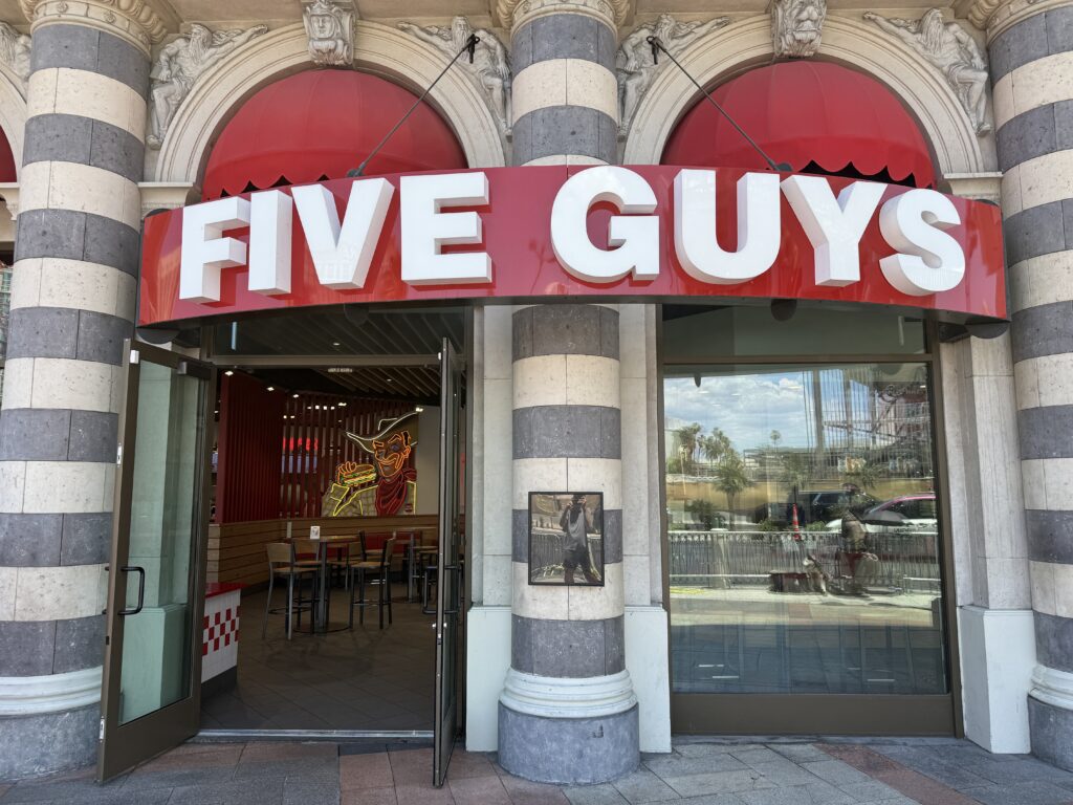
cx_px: 536
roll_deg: -0.6
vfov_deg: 56.8
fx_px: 744
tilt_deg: +7.4
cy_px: 402
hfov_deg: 71.6
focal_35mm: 24
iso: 80
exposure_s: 1/813
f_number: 1.78
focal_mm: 6.76
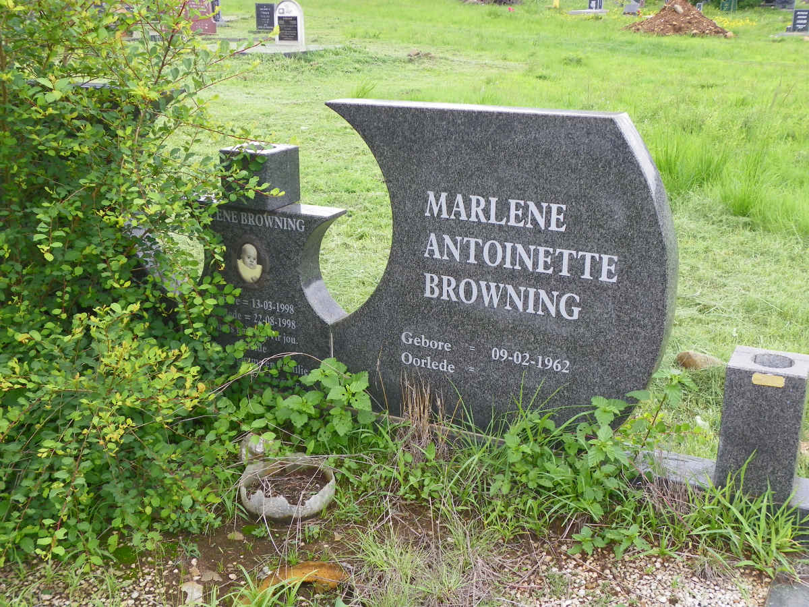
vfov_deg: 33.6
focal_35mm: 43
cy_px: 304
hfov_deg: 43.9
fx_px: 1005
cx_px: 404
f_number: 3.2
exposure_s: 1/125
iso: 64
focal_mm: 7.6
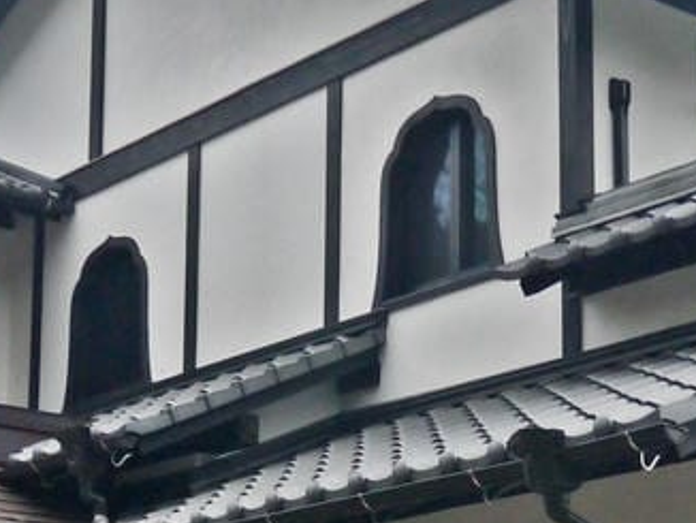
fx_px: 2072
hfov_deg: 19.1
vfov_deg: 14.0
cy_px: 602
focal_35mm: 103
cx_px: 399
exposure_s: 1/125
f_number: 3.5
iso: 640
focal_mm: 14
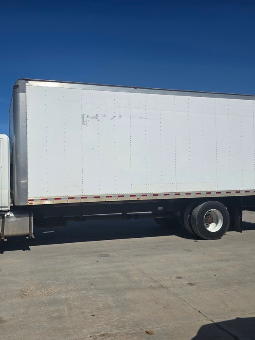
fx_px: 304
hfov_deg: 45.1
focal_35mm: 31
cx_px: 95
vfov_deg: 58.3
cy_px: 171
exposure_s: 1/2099
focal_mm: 6.3
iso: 12
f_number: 1.7
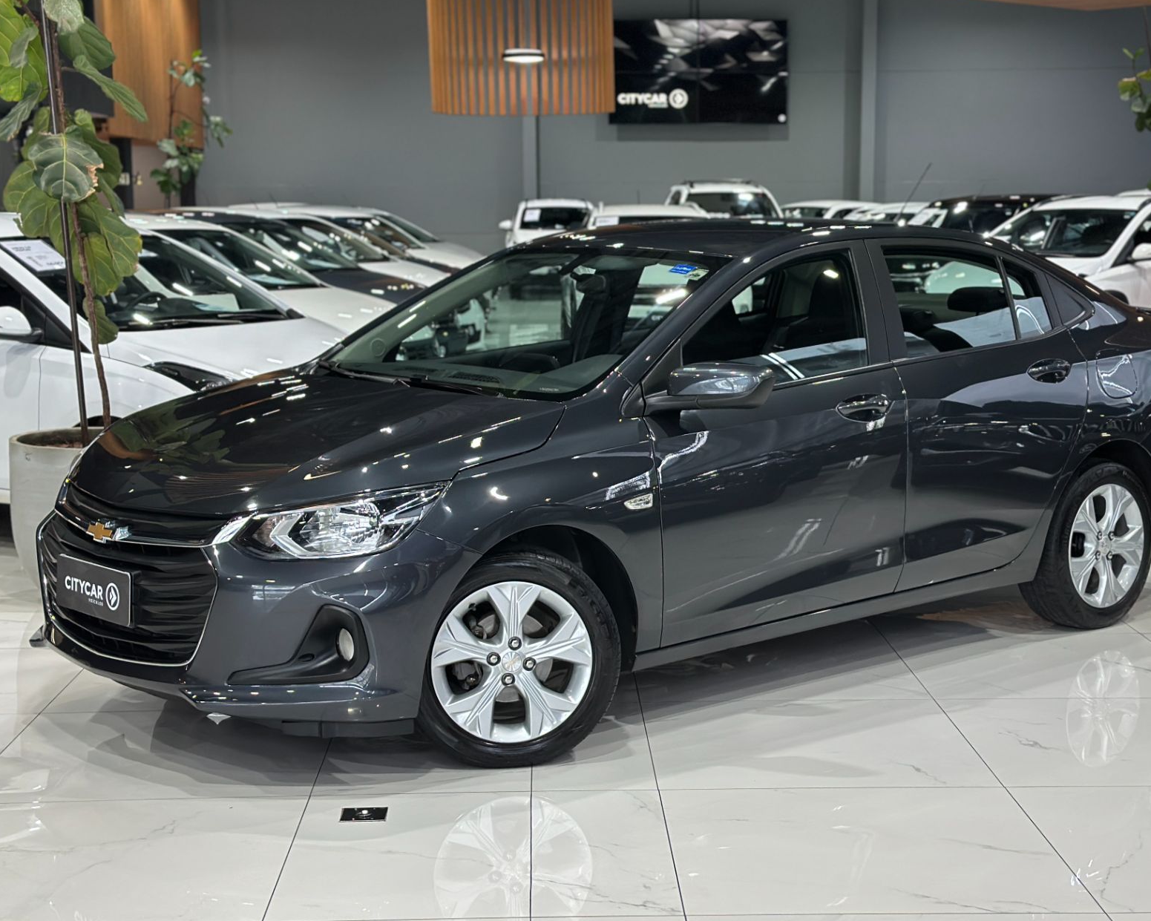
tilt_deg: -7.3
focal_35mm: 58
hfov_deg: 32.5
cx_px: 601
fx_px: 1976
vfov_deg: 26.2
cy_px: 435
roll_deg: +0.0
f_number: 1.78
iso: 160
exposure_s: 1/120
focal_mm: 6.86
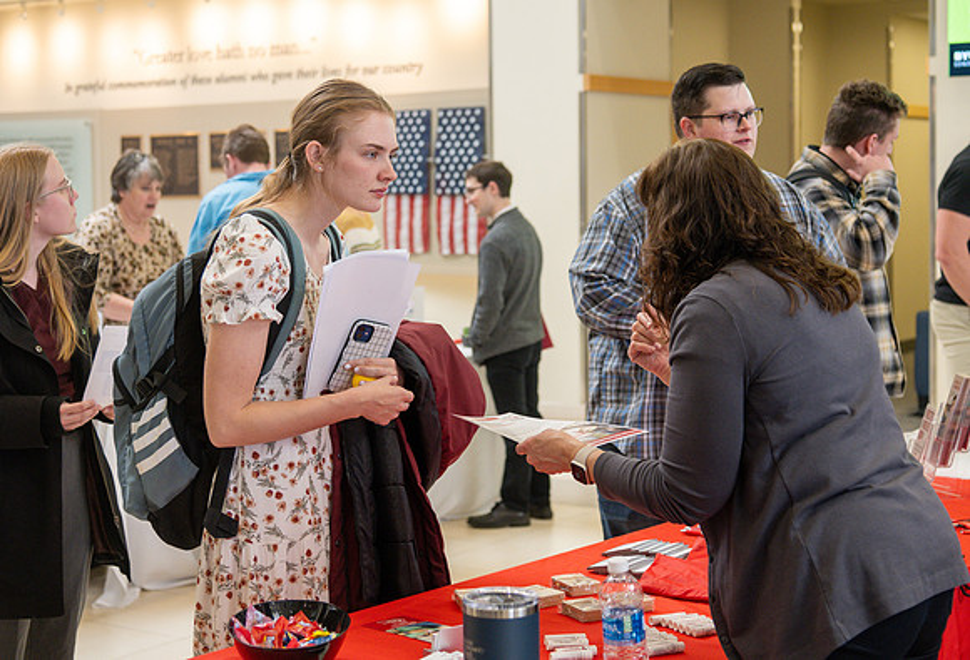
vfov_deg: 23.1
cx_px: 489
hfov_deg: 33.4
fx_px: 1615
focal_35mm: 60
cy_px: 295
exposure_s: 1/160
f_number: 4
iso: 800
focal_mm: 52
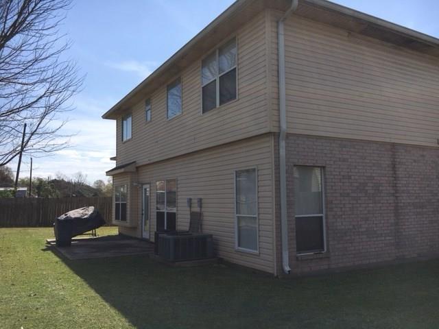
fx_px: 368
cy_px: 164
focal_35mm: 29
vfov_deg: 48.2
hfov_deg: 61.7
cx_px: 220
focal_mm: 4.15
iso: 25
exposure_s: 1/2404
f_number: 2.2
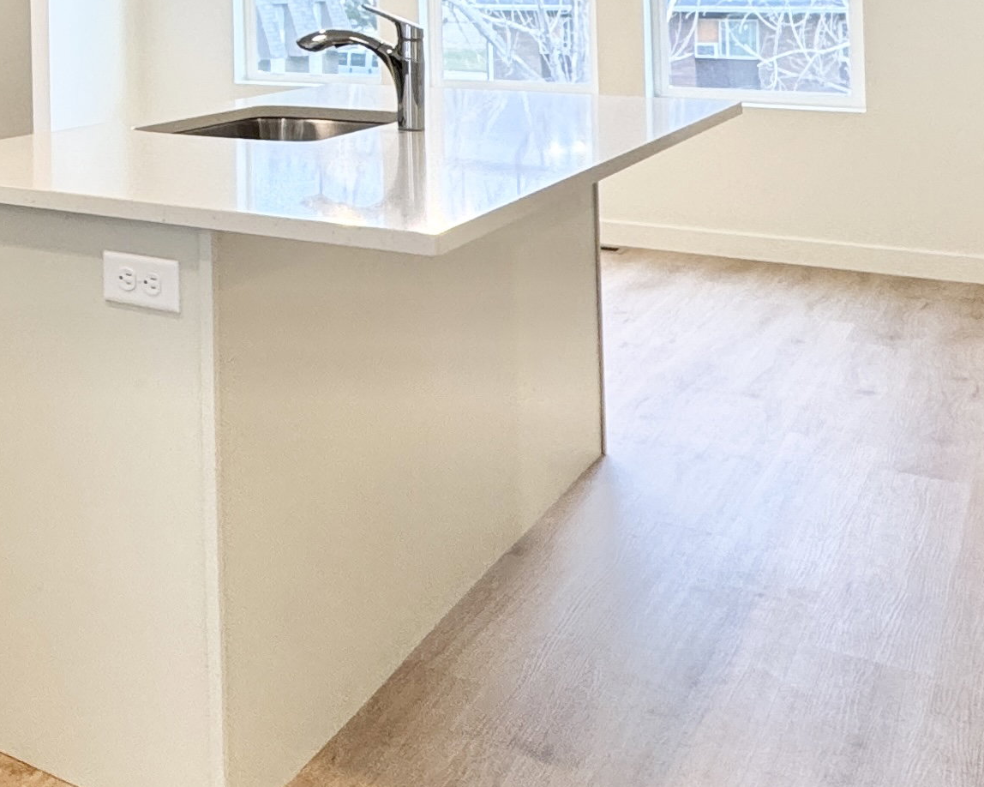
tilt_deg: +0.2
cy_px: -46
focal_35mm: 48
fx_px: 1398
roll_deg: +0.1
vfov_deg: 28.9
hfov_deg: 30.6
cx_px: -292
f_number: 2.2
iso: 160
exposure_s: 1/120
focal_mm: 2.22
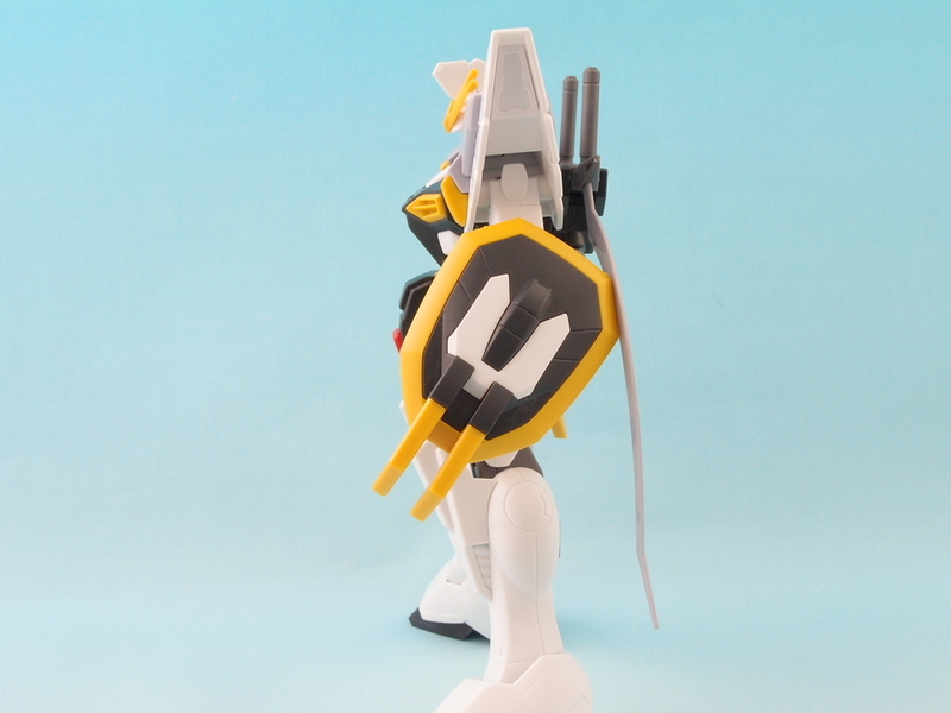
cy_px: 356
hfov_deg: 45.8
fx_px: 1126
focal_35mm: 41
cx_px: 476
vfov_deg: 35.1
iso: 100
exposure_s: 1
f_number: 8
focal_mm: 8.99
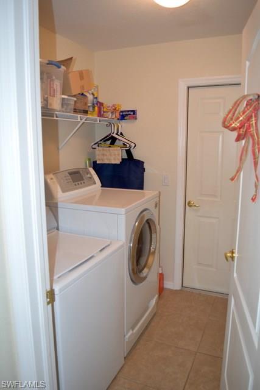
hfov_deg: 48.0
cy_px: 195
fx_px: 292
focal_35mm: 27
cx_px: 130
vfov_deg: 67.4
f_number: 3.5
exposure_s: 1/40
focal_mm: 18
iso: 400
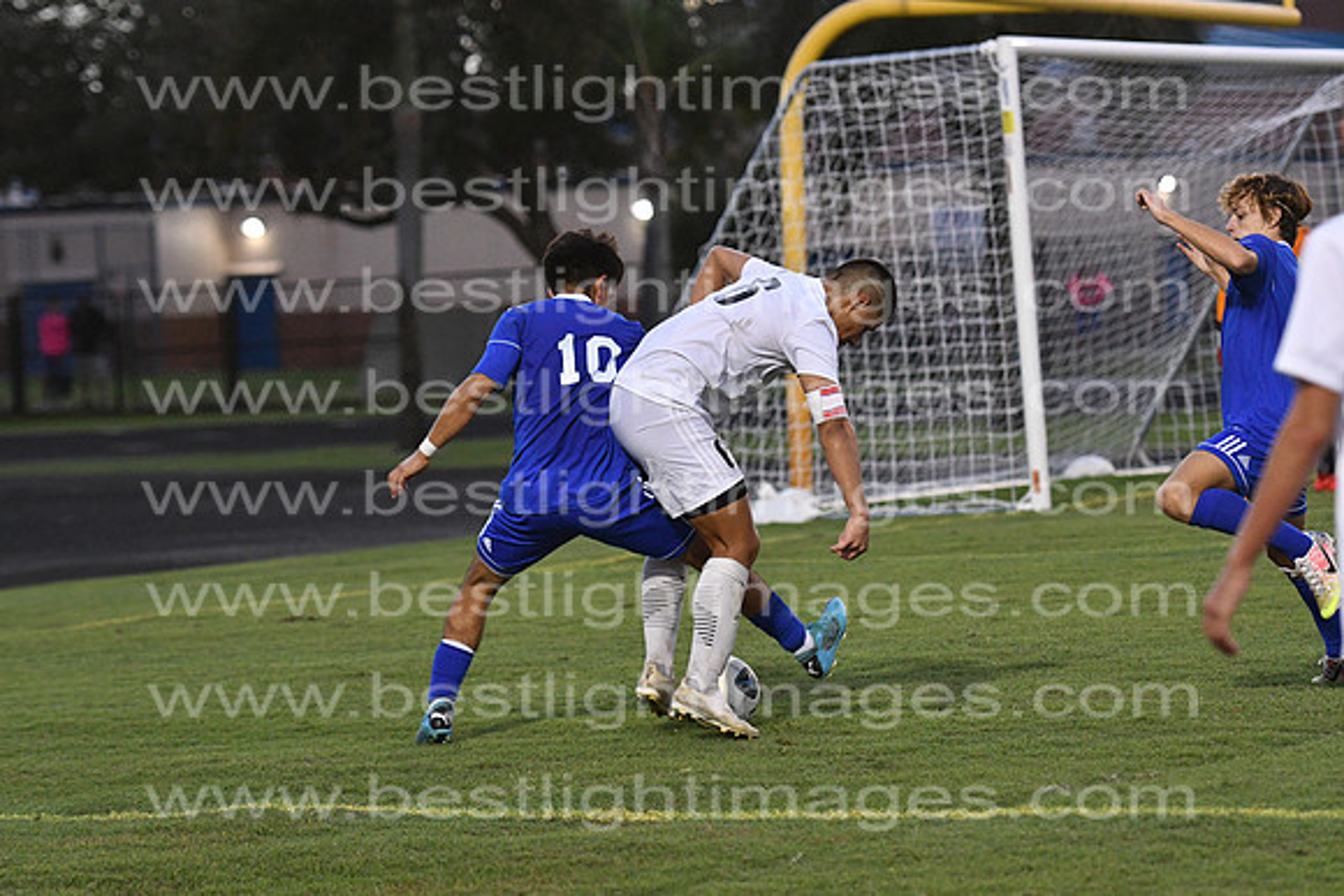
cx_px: 672
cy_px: 448
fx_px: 6161
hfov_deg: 12.4
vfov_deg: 8.3
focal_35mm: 165
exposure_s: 1/800
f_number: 3.2
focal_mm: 110
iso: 3200
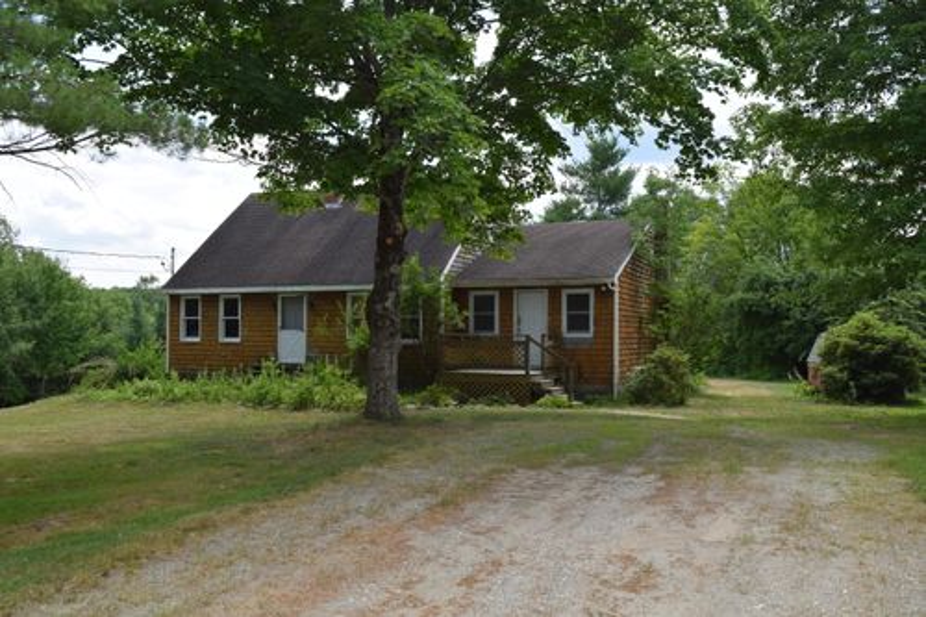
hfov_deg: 57.2
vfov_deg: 39.9
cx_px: 463
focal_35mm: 33
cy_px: 308
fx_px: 849
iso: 100
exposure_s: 1/200
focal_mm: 22
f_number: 9
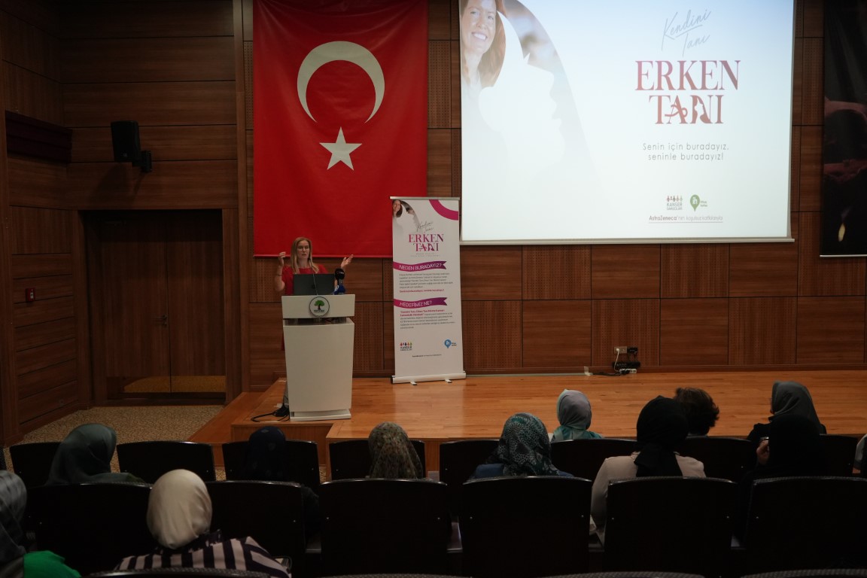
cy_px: 289
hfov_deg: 58.7
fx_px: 771
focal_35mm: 32
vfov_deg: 41.1
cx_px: 434
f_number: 4
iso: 4000
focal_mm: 32
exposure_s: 1/160
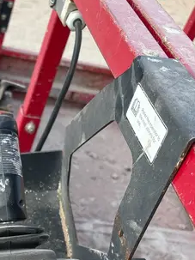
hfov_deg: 21.9
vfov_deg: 29.1
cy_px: 250
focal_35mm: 63
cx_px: -25
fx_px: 474
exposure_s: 1/318
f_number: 1.6
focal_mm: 5.96
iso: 50
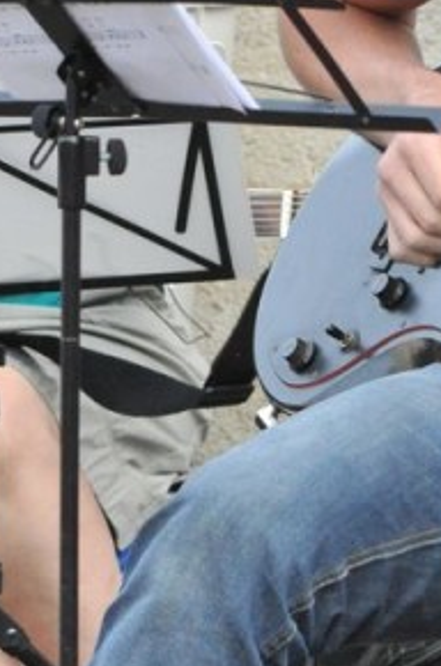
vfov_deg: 5.6
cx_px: 618
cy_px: 319
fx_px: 6849
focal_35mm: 371
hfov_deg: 3.7
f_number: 7.1
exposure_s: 1/800
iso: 1600
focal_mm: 70
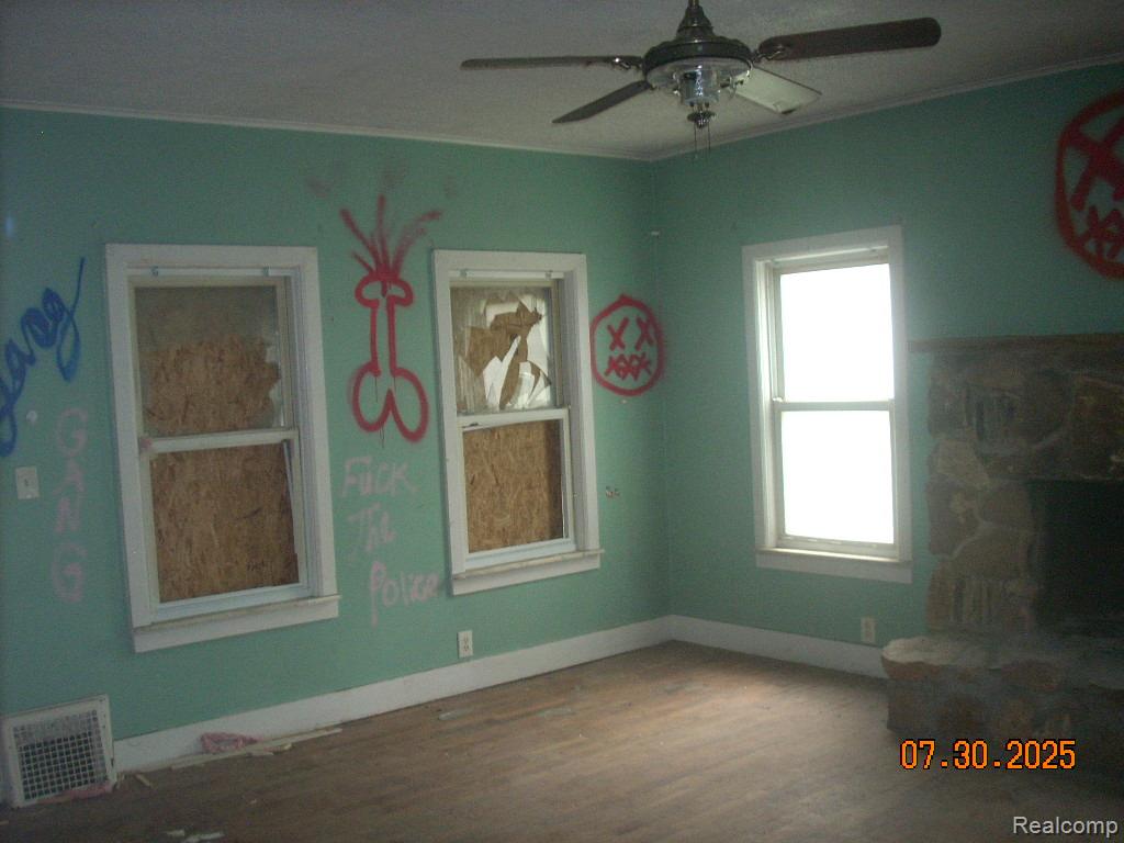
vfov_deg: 38.7
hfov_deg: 50.1
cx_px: 562
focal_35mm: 37
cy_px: 422
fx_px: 1201
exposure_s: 1/30
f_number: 2.8
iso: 259
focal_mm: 6.2
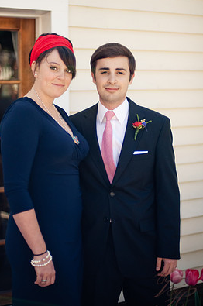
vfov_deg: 35.1
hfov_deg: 23.7
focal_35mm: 57
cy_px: 150
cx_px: 89
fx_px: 484
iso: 200
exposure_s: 1/3200
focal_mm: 50
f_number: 1.4
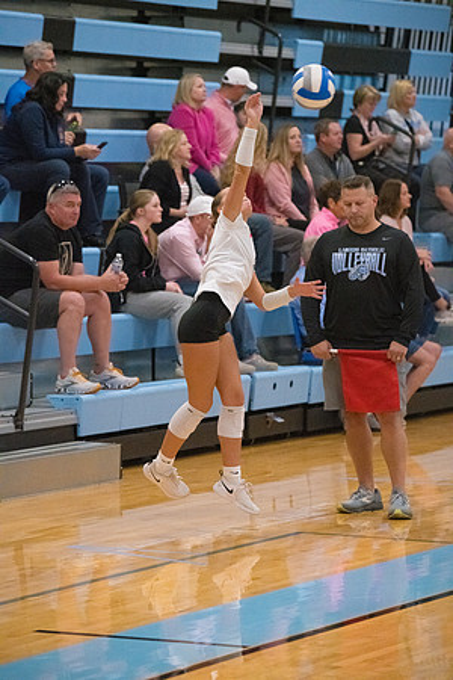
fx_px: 3114
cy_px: 340
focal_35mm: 165
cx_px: 226
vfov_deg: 12.5
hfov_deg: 8.3
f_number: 4.5
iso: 8000
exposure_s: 1/1250
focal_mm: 165
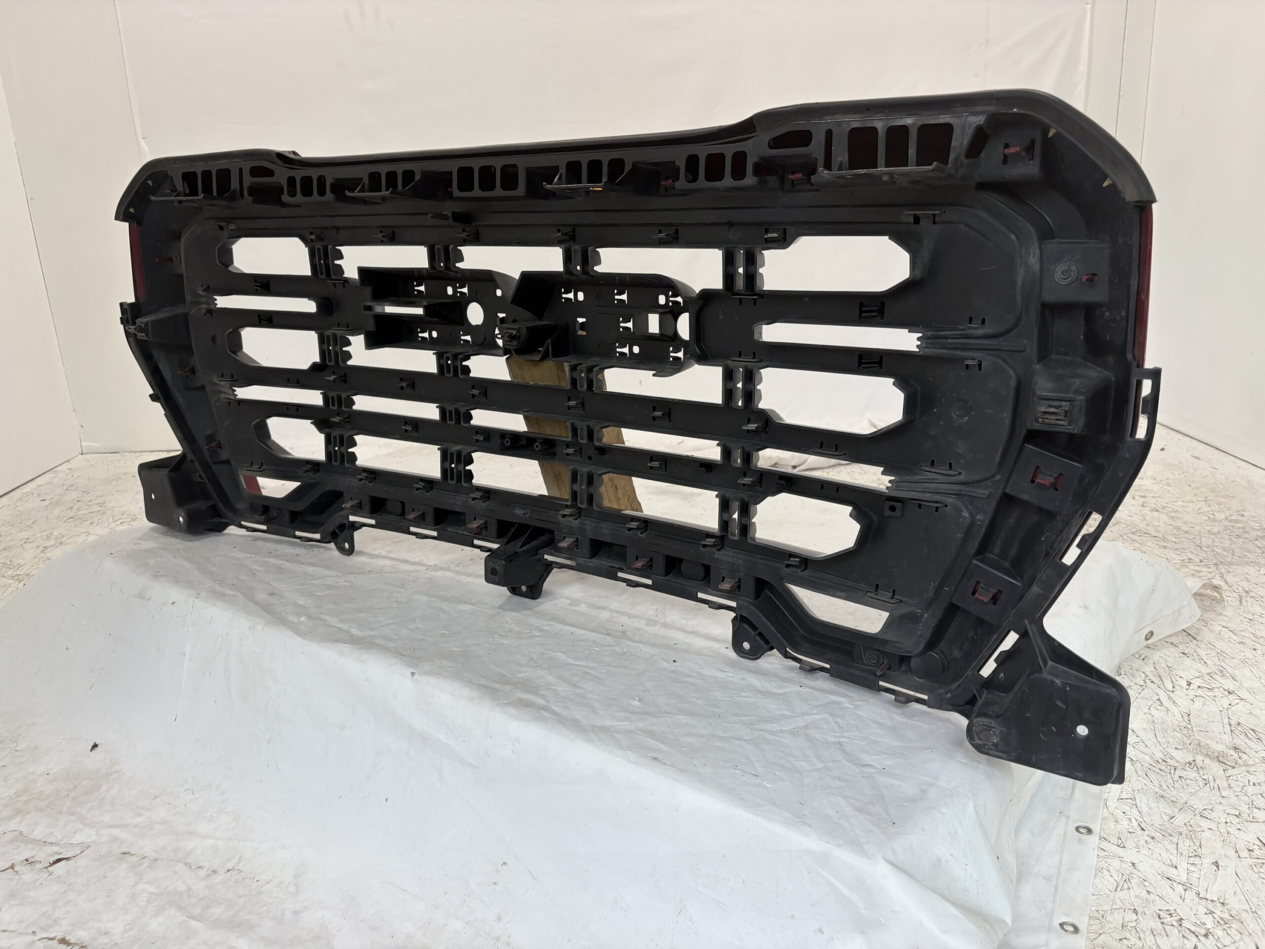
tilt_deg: -17.6
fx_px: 950
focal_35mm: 26
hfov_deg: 67.3
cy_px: 474
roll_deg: +3.8
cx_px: 632
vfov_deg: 53.1
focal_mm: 5.96
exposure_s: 1/122
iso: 80
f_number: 1.6
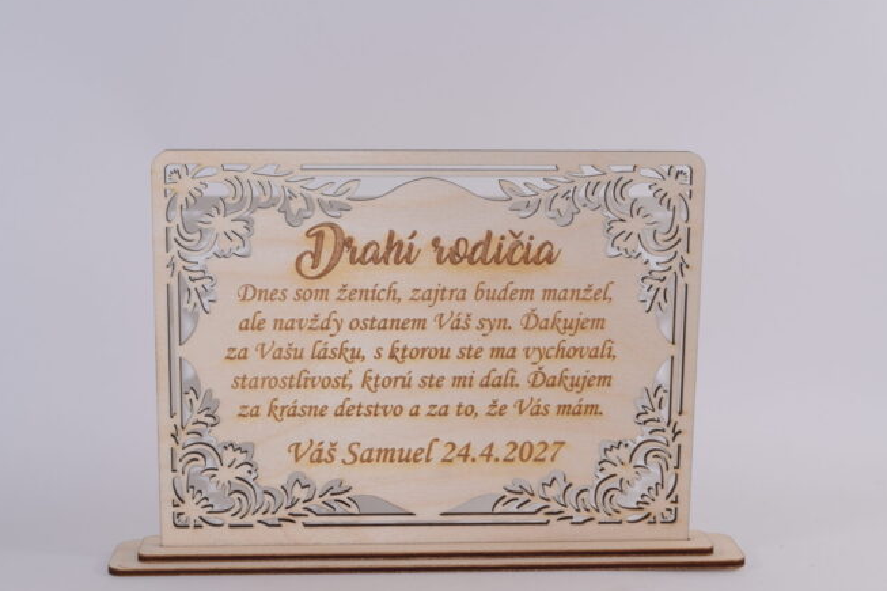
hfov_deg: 33.4
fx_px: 1478
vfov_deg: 22.6
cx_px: 405
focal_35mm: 60
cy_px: 338
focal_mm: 34
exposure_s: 1/125
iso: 100
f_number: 11
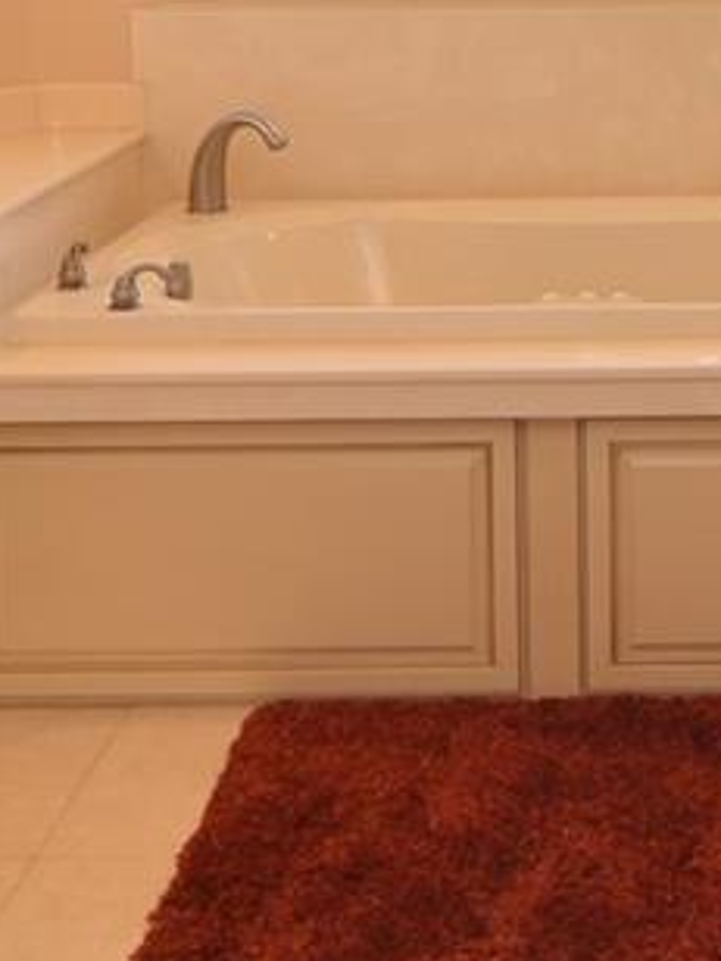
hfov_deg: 21.3
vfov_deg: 27.2
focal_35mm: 67
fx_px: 1861
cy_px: -20
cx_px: 693
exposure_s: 1/13
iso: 320
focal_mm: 14
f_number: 8
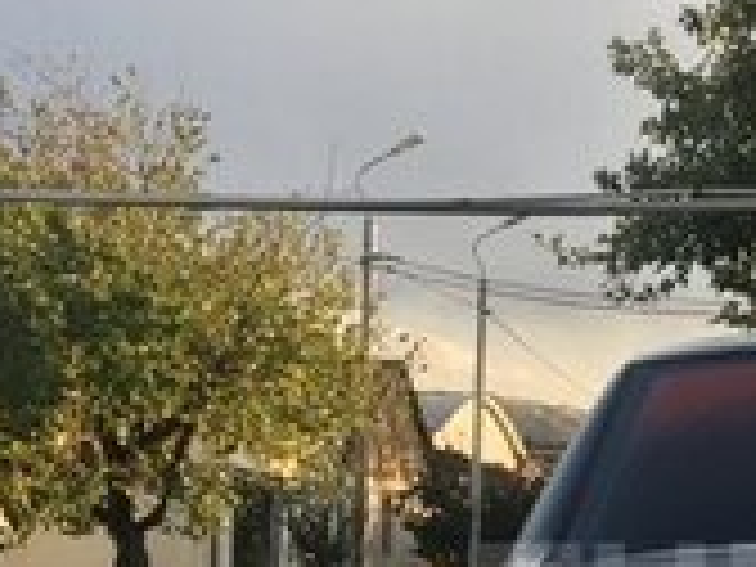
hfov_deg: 16.5
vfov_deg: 12.8
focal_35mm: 114
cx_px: 940
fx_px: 2490
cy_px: 610
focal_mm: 4.15
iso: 25
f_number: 2.2
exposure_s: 1/398
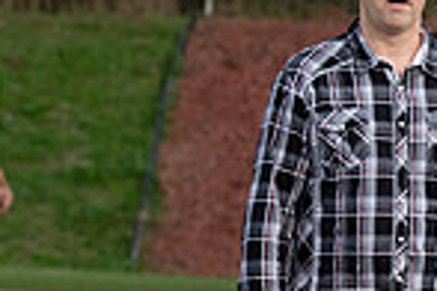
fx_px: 5353
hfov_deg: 4.6
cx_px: 794
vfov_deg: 3.1
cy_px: 254
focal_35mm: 441
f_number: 5.6
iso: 1000
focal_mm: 112
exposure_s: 1/250
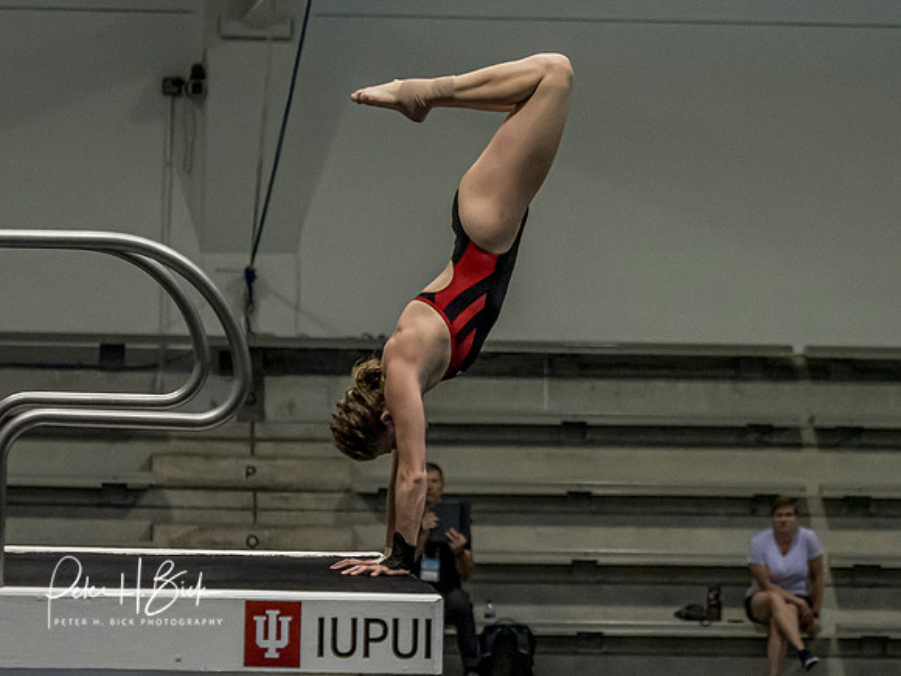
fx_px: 8606
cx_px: 467
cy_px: 247
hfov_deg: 6.0
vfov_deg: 4.5
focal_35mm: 331
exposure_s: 1/1600
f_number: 2.8
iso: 4000
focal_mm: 100
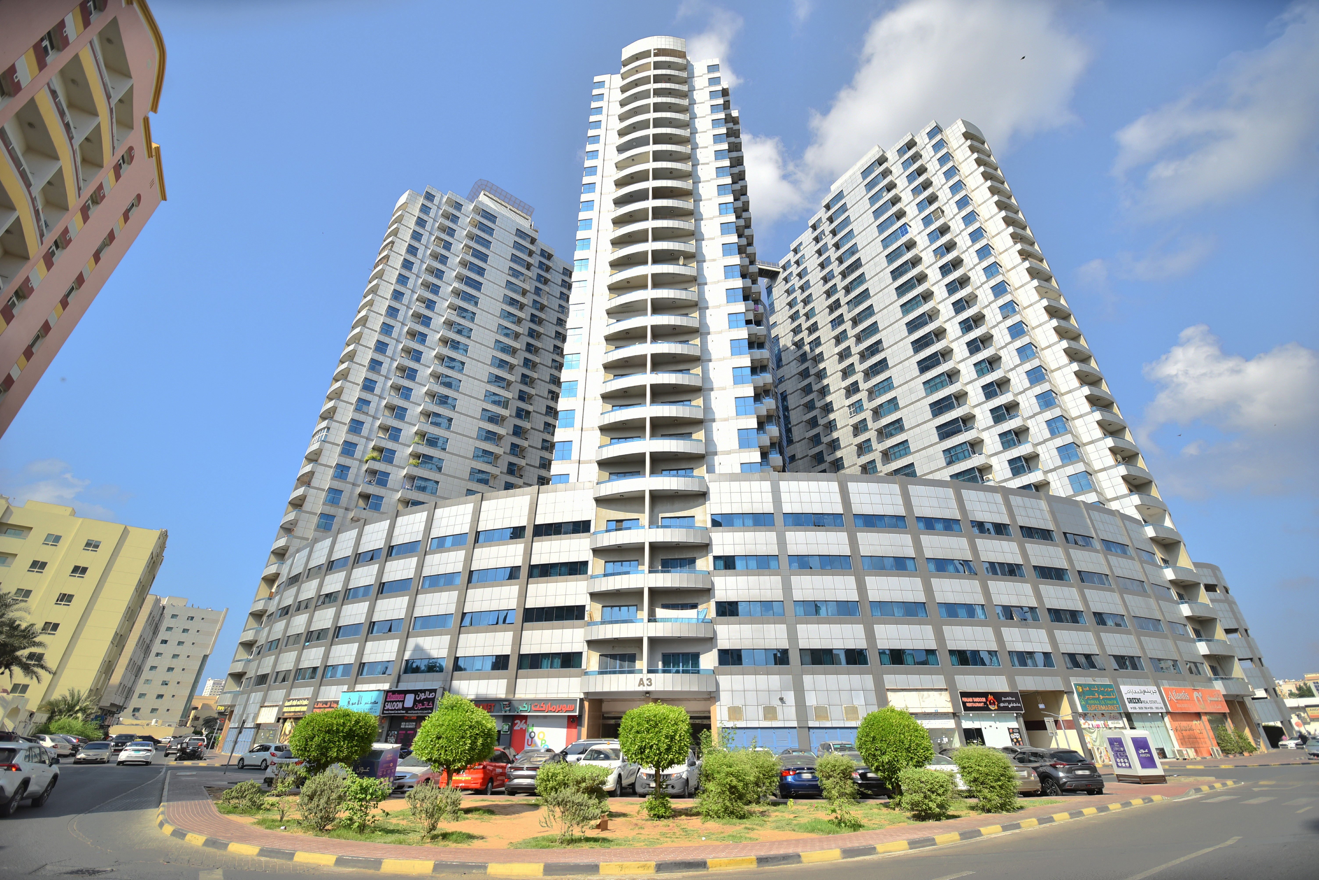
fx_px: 513
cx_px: 660
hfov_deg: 104.2
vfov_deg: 81.3
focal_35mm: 14
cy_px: 440
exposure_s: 1/2500
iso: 200
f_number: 3.2
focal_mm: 14
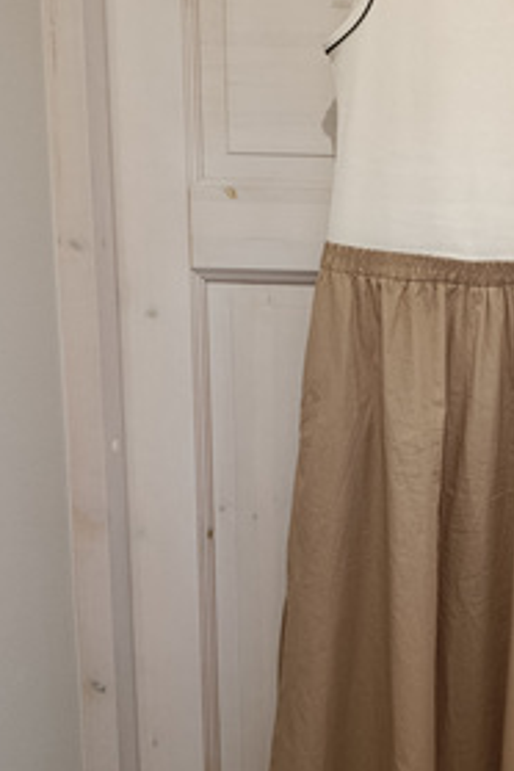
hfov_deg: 29.5
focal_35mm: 43
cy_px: 426
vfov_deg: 45.4
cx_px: 493
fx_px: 921
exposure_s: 1/33.3
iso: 1427
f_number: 1.65
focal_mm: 6.11
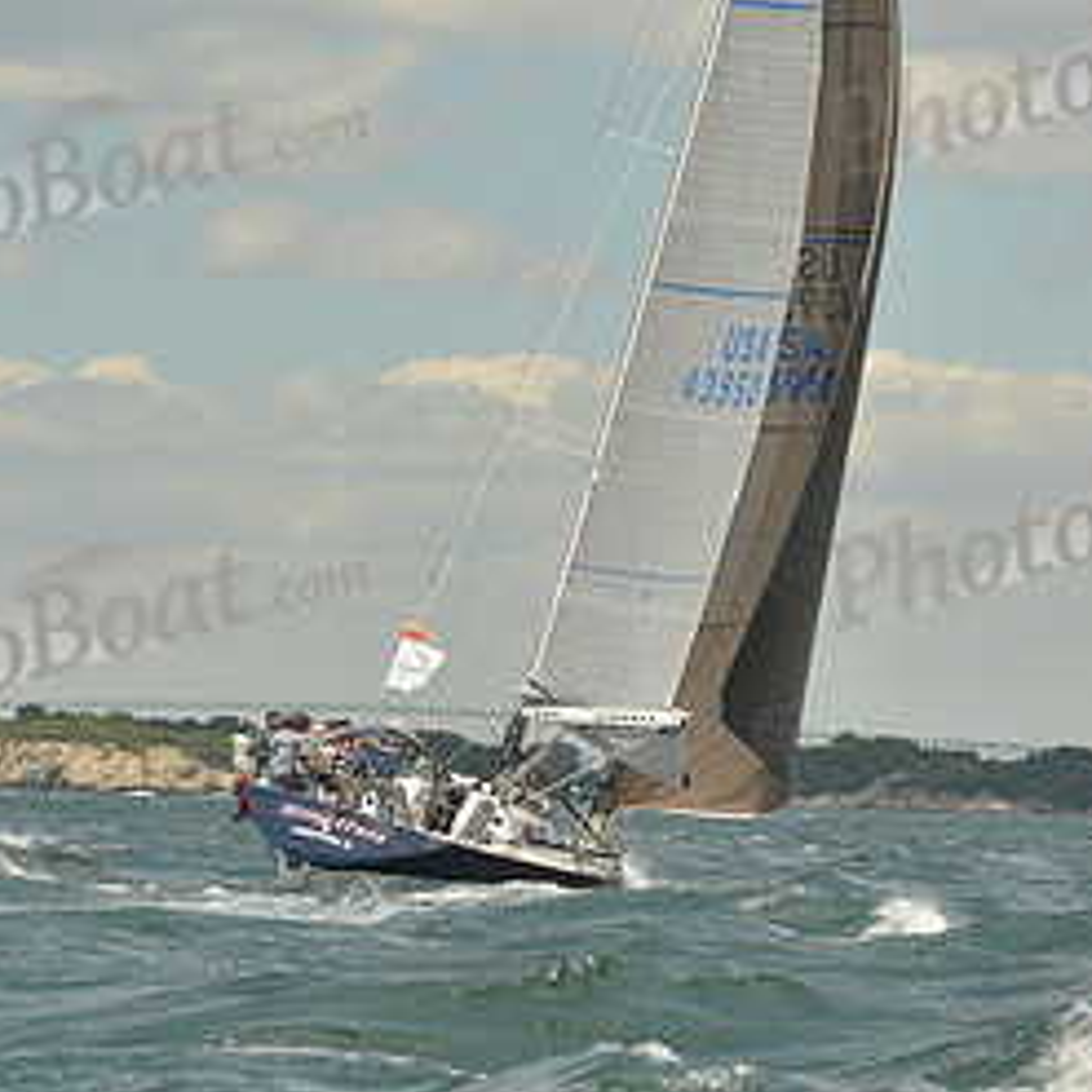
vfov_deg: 8.3
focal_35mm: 210
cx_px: 599
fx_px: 7495
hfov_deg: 8.3
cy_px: -102
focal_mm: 105
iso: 400
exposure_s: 1/800
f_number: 7.1
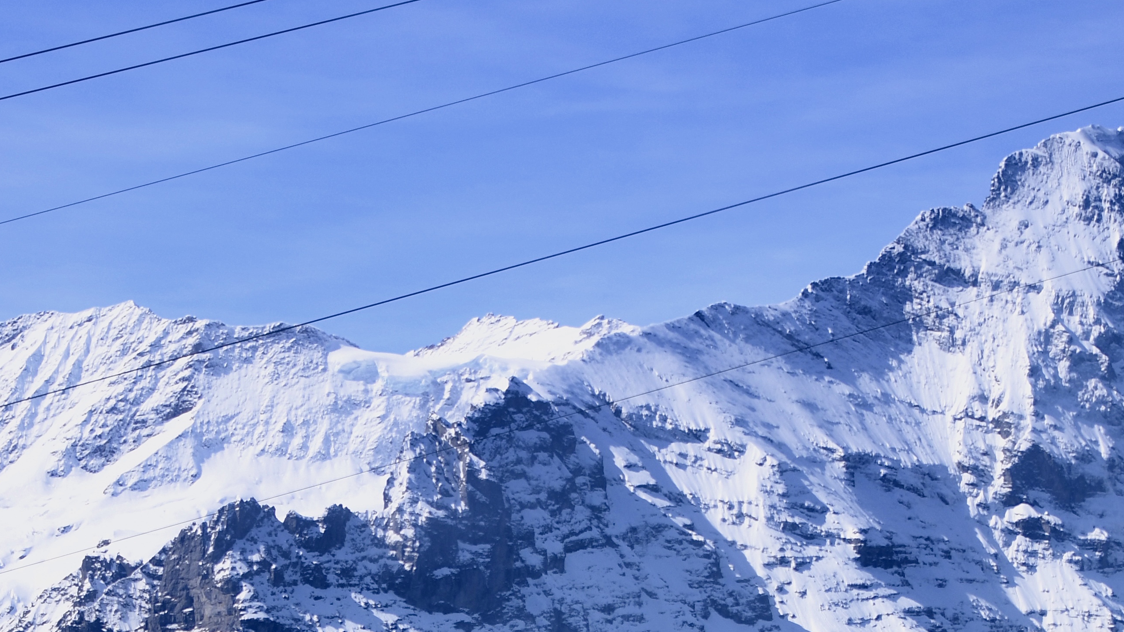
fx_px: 3785
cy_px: 844
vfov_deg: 9.4
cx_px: 460
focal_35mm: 127
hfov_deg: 16.9
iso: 200
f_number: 4
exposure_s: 1/1600
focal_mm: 38
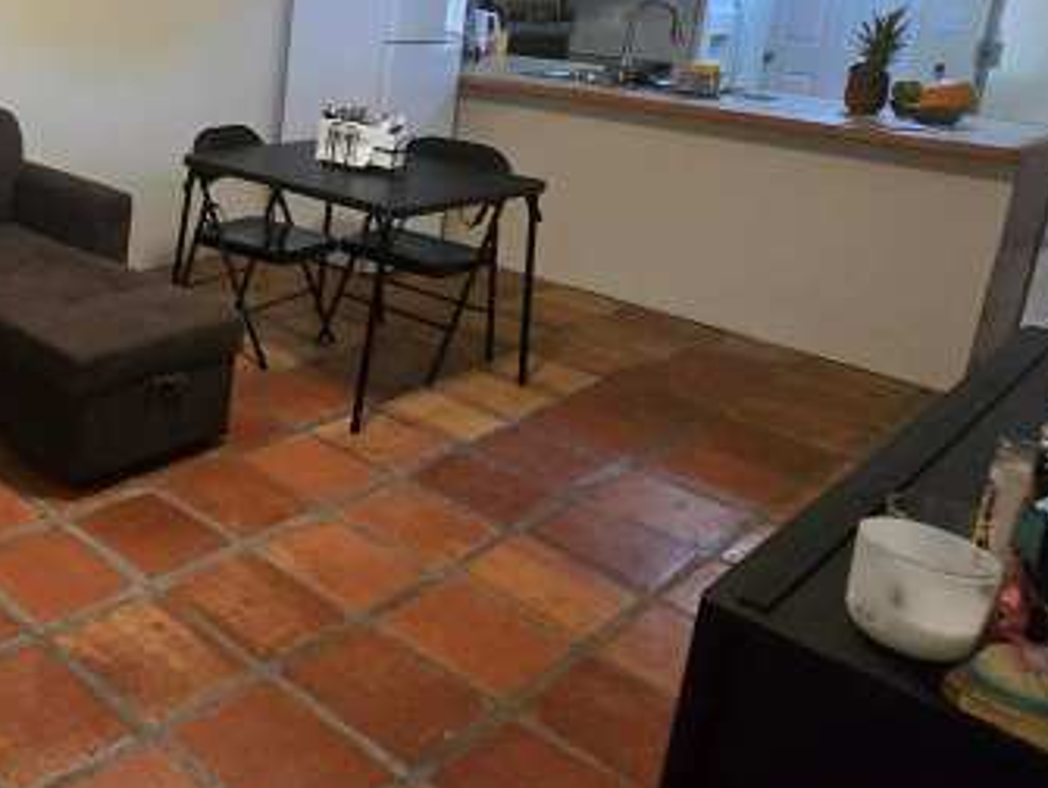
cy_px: 159
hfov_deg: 47.1
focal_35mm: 31
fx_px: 940
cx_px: -31
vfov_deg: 43.4
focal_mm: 2.2
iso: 800
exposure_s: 1/60
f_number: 2.2
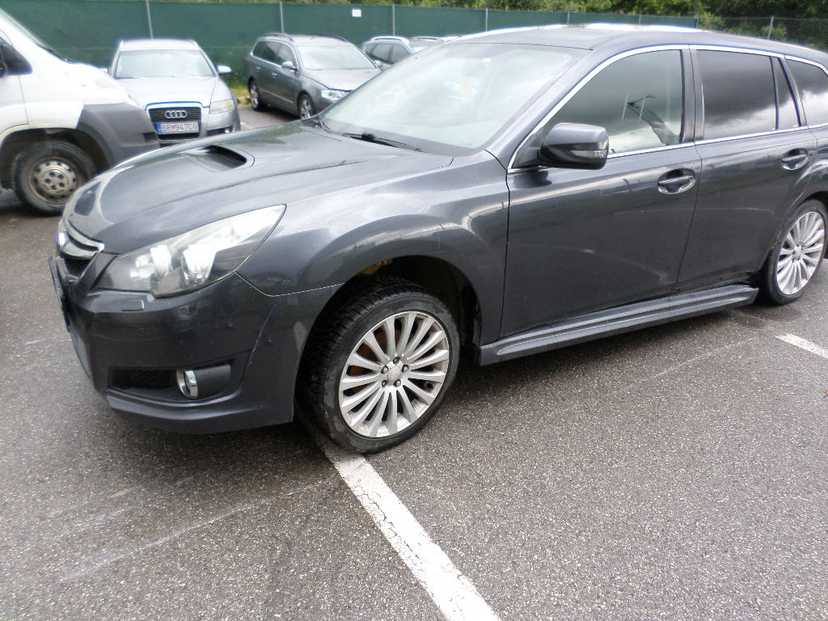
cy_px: 310
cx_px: 414
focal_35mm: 25
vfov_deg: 54.9
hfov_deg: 69.4
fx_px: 598
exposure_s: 1/125
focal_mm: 4.5
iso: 80
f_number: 2.5
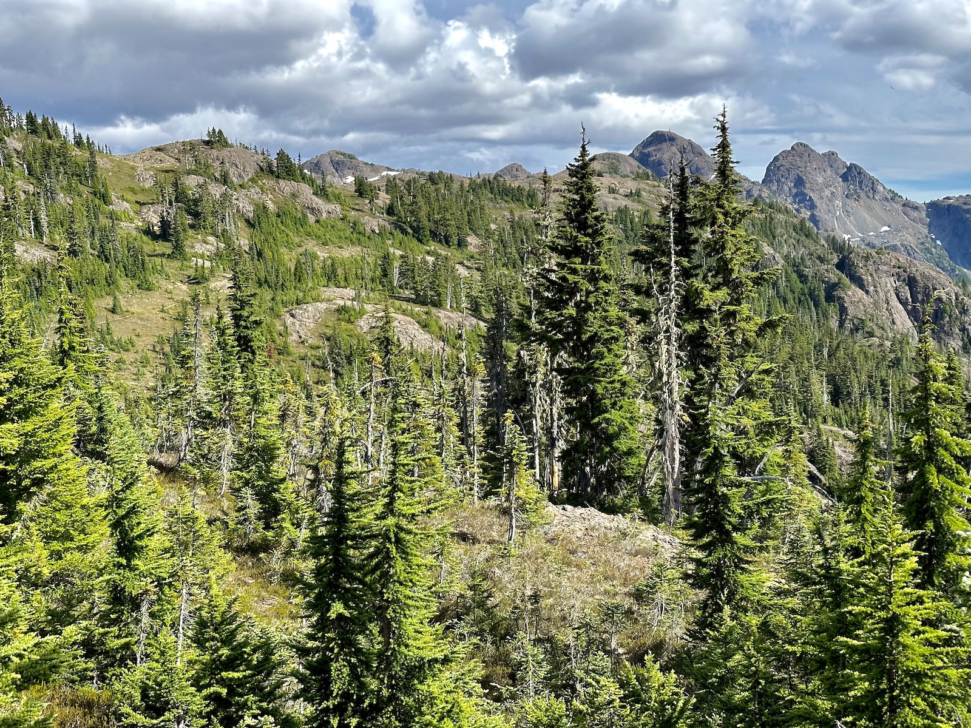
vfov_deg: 30.3
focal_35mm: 48
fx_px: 1346
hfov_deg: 39.7
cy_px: 364
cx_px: 486
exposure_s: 1/2028
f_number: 1.78
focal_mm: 6.86
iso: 64
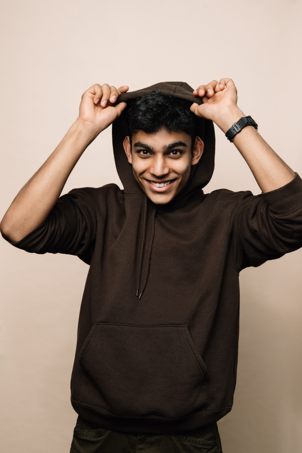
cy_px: 226
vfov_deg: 39.6
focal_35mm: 50
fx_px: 629
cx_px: 151
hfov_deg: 27.0
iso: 500
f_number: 5.6
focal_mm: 50
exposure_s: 1/125
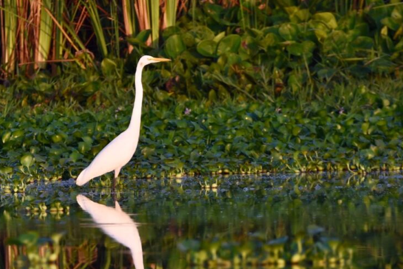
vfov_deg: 2.5
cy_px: 185
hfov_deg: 3.7
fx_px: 6259
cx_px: 124
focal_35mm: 559
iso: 800
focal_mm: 400
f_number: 8
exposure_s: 1/1000
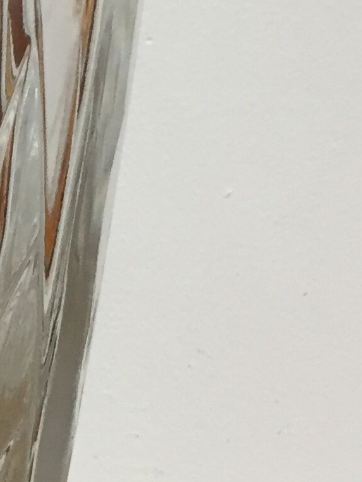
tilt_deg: -9.7
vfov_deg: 15.8
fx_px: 1728
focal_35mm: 124
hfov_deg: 11.4
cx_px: -203
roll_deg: -0.2
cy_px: 154
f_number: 2.2
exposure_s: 1/33
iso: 100
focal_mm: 4.15
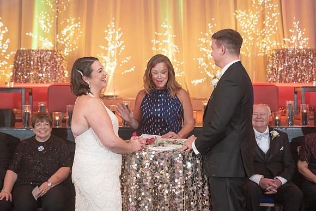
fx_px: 684
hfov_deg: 26.0
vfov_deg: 17.5
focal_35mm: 78
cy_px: 96
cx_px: 159
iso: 4000
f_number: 4
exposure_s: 1/100
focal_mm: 70
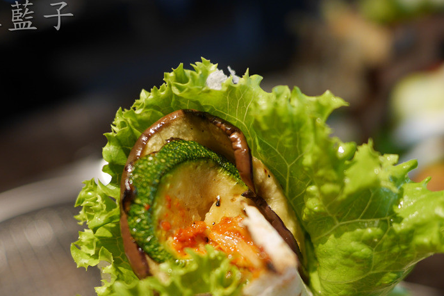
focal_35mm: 45
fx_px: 555
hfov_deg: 43.6
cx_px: 211
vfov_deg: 29.3
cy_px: 233
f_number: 2
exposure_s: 1/60
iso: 250
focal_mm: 15
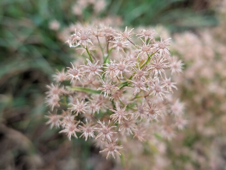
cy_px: 85
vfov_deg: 29.7
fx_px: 320
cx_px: 113
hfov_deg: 38.9
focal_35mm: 49
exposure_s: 1/134
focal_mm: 6.9
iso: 45
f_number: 1.68
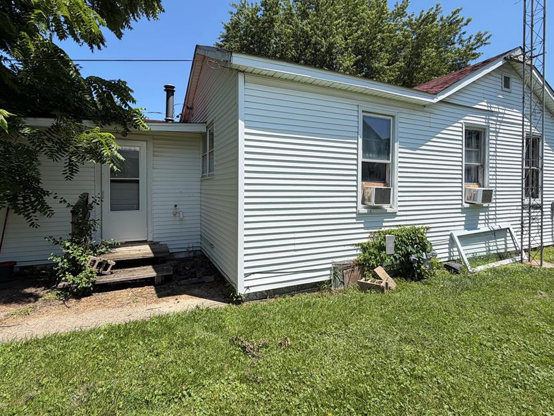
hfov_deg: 91.0
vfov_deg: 74.5
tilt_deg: +0.8
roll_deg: -0.1
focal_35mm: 17
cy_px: 188
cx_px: 265
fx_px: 272
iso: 20
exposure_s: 1/789
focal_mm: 2.22
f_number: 2.2
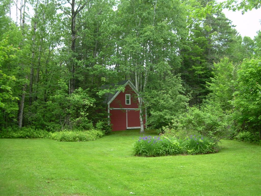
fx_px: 287
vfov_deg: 37.7
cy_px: 98
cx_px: 130
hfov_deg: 49.0
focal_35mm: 38
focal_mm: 6.3
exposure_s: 1/71.3
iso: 50
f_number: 2.8
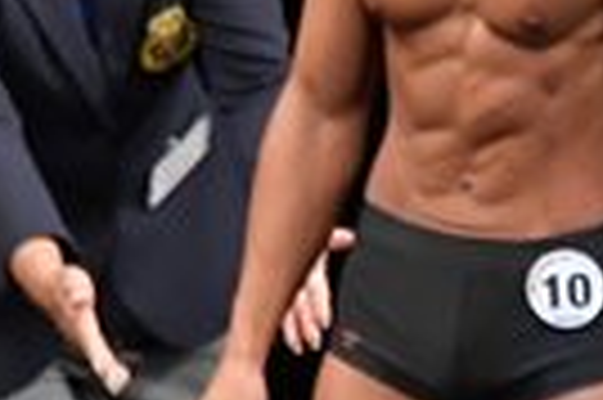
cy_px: 602
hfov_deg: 1.4
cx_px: 997
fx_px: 24659
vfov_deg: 0.9
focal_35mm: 1474
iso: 3200
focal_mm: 170
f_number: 5.6
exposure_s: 1/400
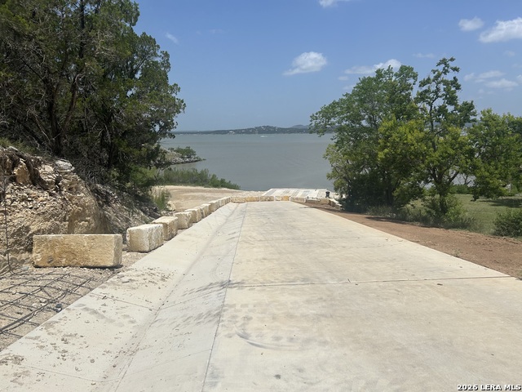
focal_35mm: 26
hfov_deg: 67.3
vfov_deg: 53.1
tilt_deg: -7.2
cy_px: 196
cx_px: 261
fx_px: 392
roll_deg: +0.9
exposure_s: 1/11364
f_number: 1.5
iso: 50
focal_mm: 5.7
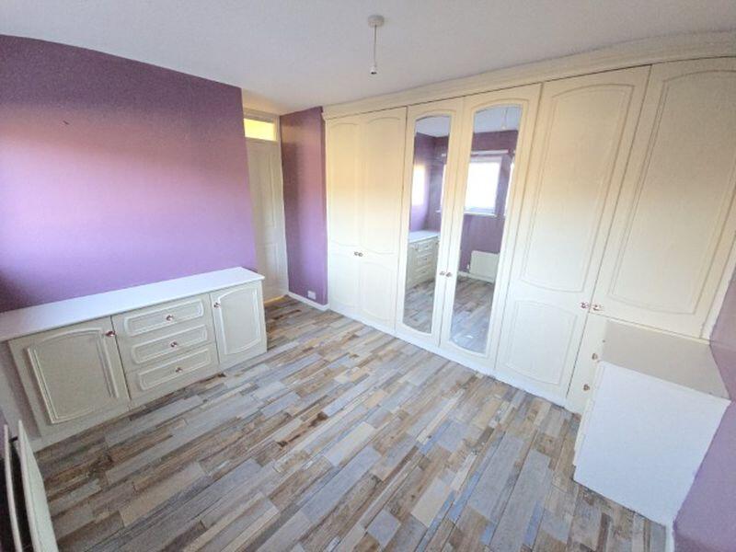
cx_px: 368
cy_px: 276
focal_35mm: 13
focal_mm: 2.2
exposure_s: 1/60
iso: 500
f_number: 2.2
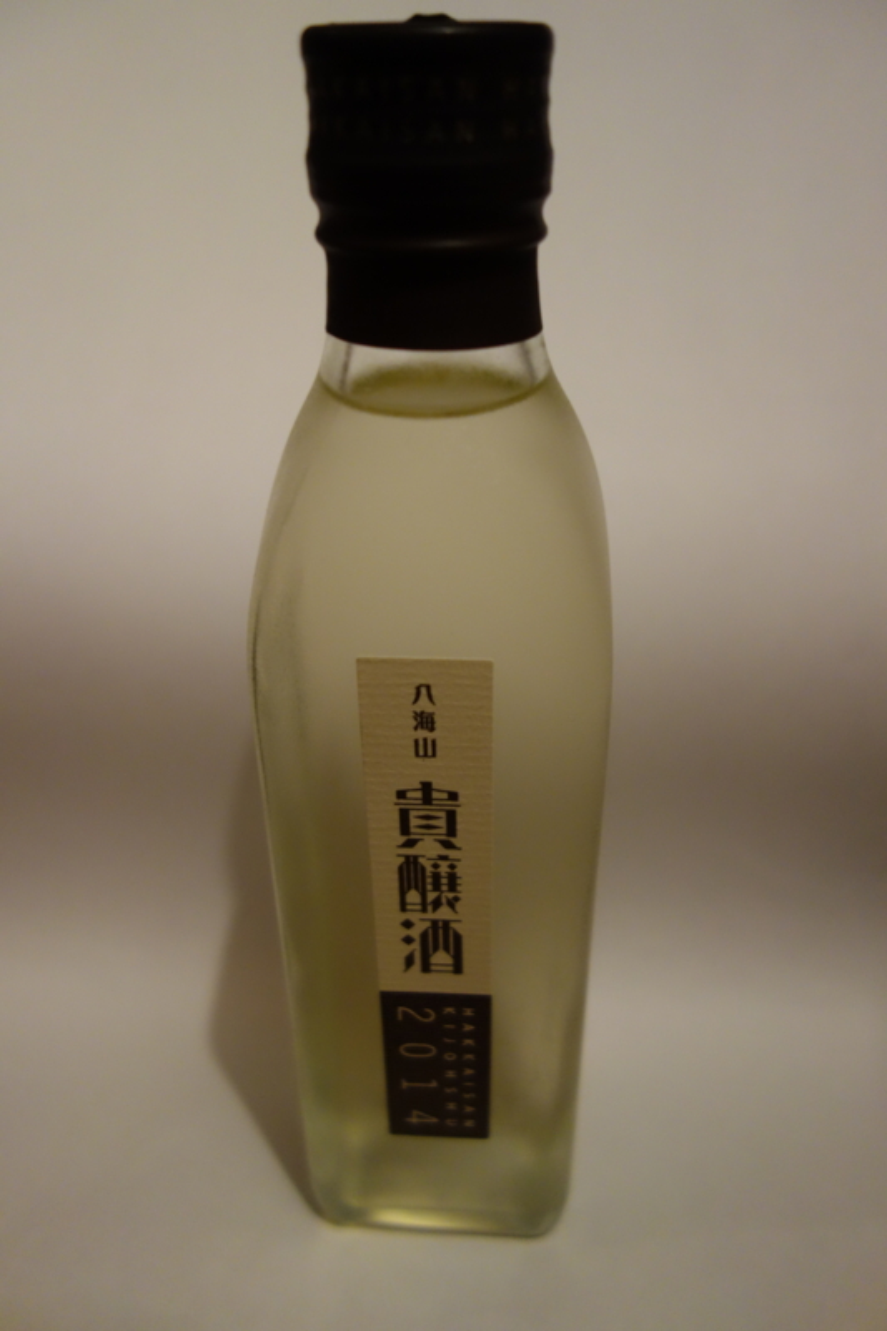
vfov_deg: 65.5
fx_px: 1035
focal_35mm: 28
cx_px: 444
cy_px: 666
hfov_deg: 46.4
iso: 640
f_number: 2
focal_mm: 10.4
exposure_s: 1/30
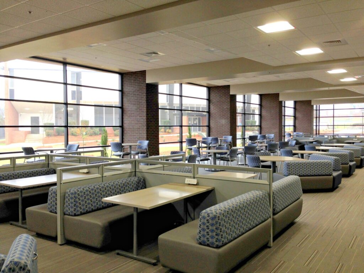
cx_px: 182
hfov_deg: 55.4
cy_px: 136
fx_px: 347
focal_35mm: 33
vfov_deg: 42.9
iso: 50
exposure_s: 1/30
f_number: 2.4
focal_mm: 4.12
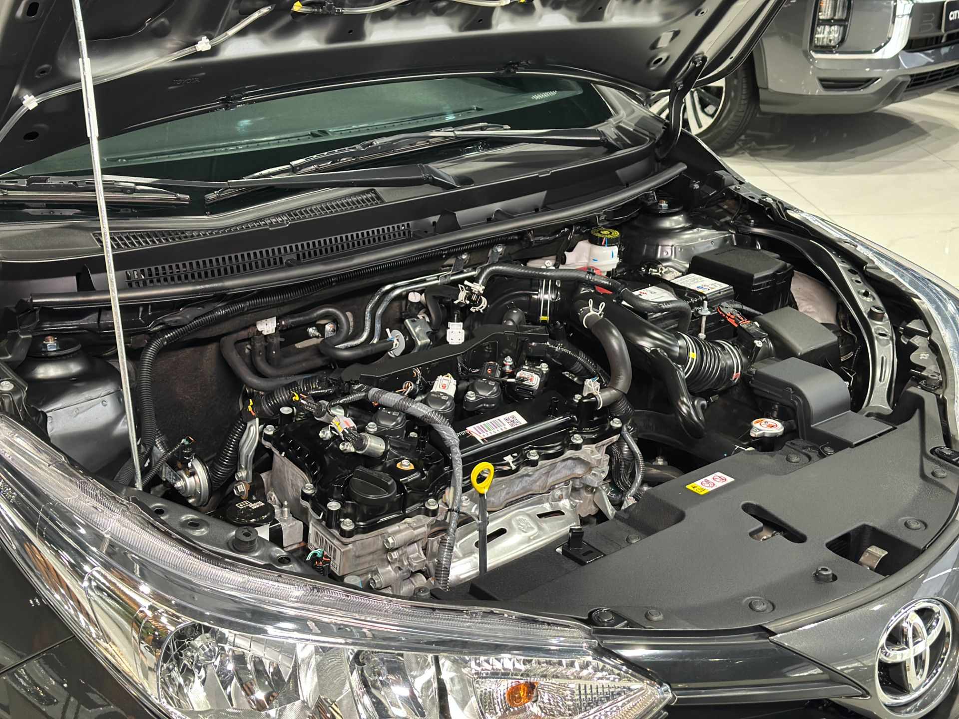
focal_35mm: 48
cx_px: 480
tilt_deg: -22.2
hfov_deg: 39.7
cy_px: 360
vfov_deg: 30.3
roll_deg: -1.7
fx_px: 1330
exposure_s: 1/60
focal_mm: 6.86
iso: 250
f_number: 1.78
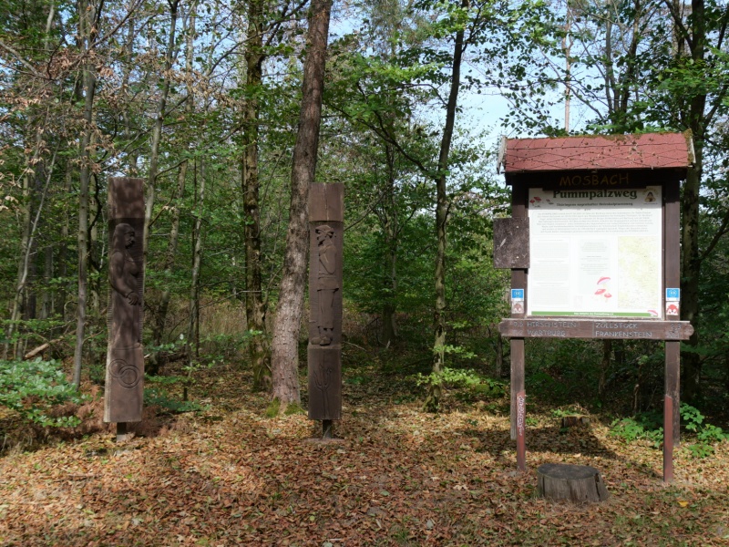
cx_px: 364
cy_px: 274
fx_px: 885
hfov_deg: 44.8
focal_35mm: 42
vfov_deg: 34.3
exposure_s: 1/200
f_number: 5.6
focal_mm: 21
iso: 200
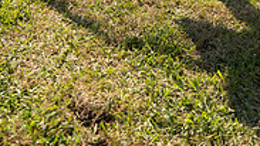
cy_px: -166
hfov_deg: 29.0
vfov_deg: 13.7
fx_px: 496
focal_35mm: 72
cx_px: 186
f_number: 3.2
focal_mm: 28
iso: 100
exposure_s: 1/640
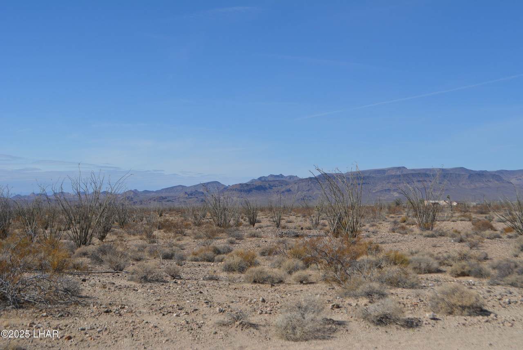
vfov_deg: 28.1
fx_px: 698
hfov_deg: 41.1
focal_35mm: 48
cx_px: 262
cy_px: 175
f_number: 7.1
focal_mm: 32
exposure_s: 1/2000
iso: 400
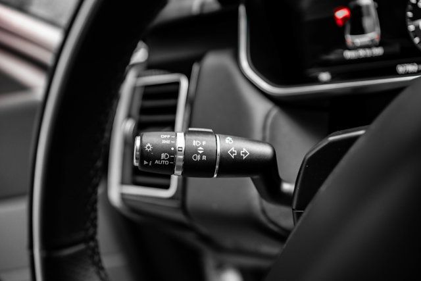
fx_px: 468
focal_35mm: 40
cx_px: 210
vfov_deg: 33.4
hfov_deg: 48.4
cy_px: 140
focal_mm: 40
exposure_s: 1/200
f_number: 2.8
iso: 500
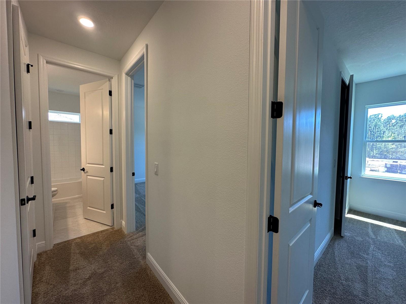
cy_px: 152
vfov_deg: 85.7
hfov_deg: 102.1
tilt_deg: -2.4
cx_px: 203
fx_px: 164
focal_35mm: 14
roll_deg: -0.9
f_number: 2.2
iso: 125
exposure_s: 1/120
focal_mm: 2.22
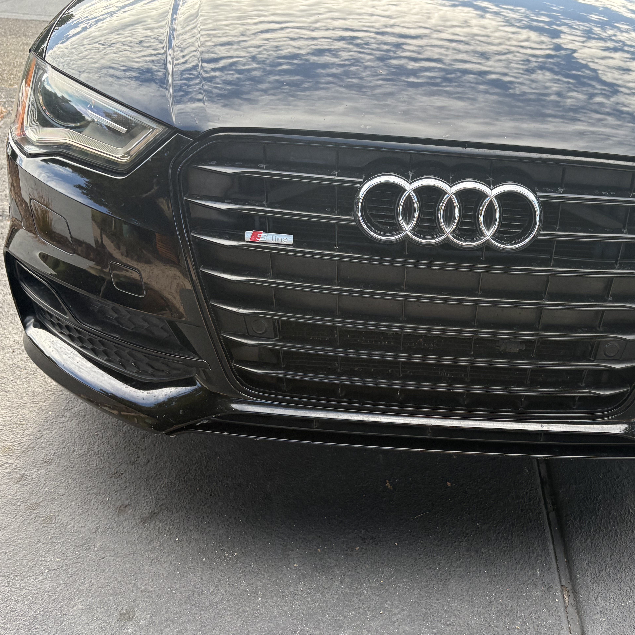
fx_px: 706
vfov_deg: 48.4
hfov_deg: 47.6
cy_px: 310
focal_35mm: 34
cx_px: 429
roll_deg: -0.5
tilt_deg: -26.1
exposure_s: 1/317
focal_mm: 5.96
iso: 64
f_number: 1.6
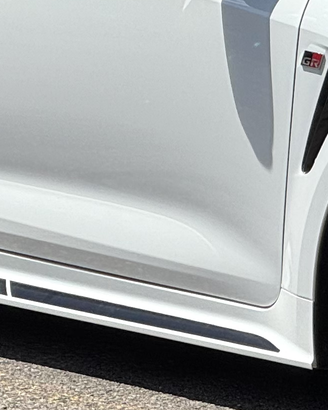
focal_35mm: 576
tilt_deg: -5.5
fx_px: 6989
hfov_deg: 2.7
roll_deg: -2.6
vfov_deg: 3.4
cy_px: 52
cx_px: 452
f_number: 2.8
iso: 50
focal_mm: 15.66
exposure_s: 1/2283
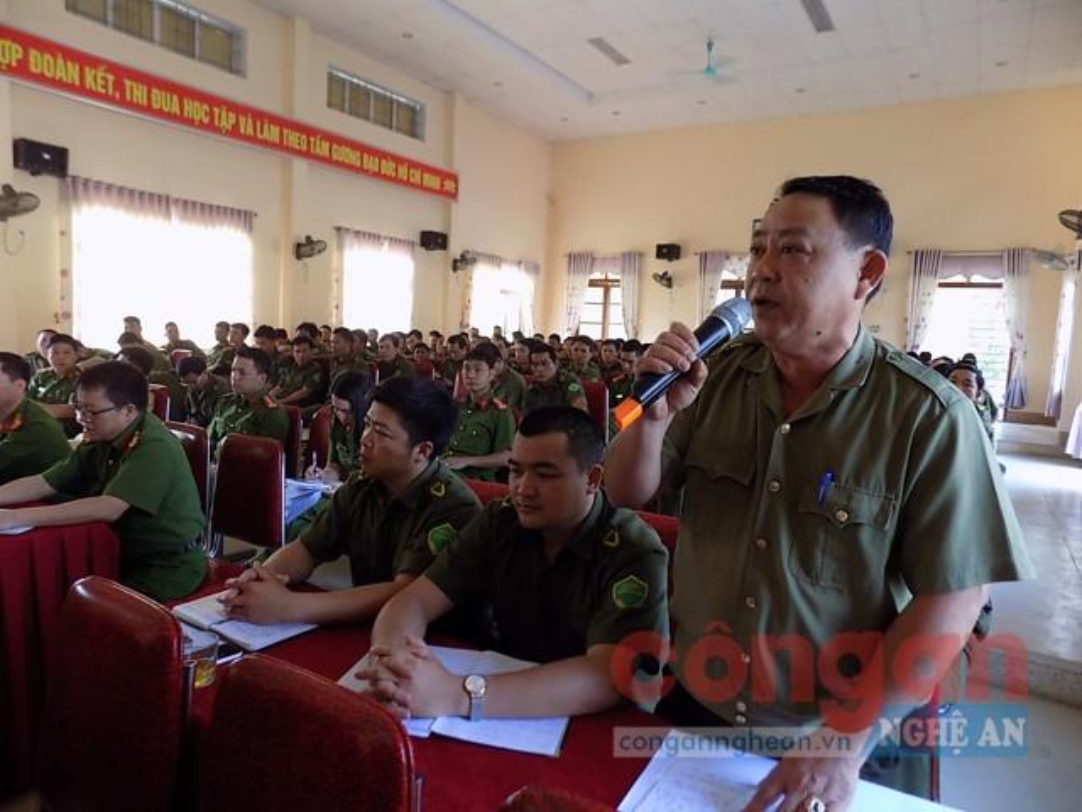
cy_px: 406
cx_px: 541
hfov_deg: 73.9
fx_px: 719
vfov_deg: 58.9
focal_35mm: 23
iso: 250
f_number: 3.1
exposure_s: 1/30
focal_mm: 4
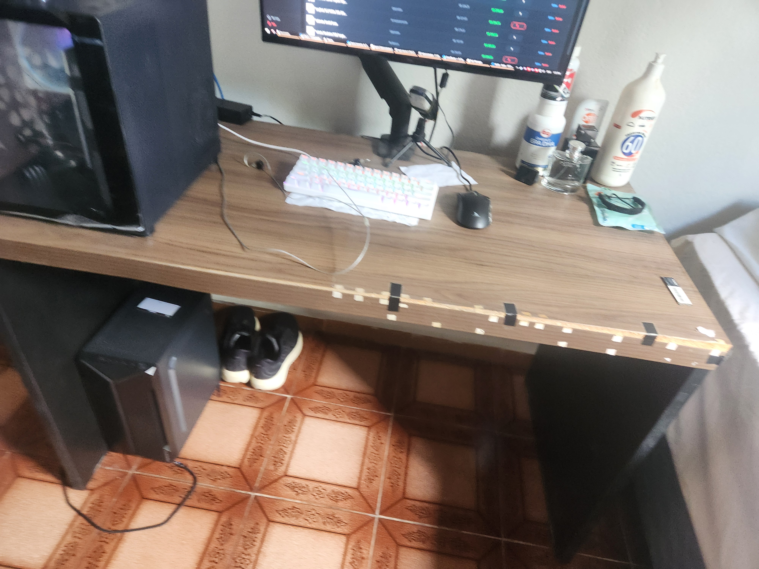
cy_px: 284
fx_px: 504
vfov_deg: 58.9
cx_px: 380
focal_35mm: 23
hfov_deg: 73.9
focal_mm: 5.4
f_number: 1.8
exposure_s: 1/60
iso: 500
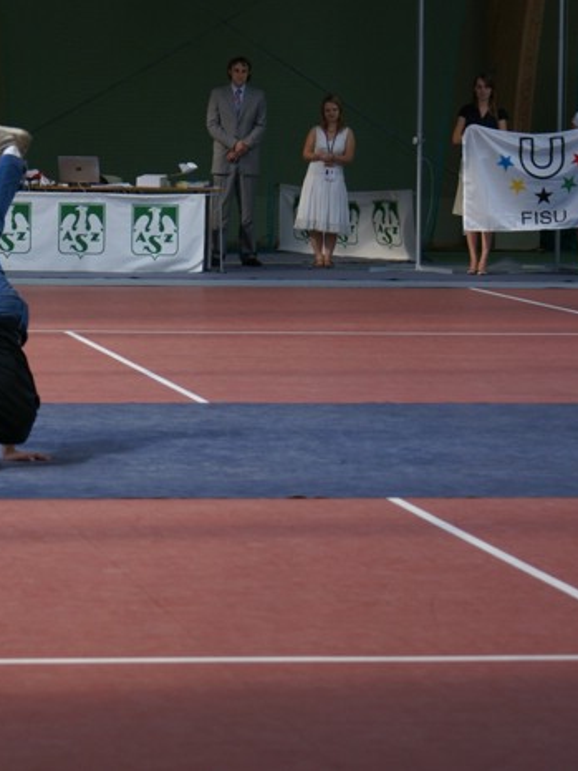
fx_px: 3382
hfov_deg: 9.7
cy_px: 385
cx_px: 38
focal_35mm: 152
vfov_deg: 13.0
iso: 200
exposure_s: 1/50
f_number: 5.6
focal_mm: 70
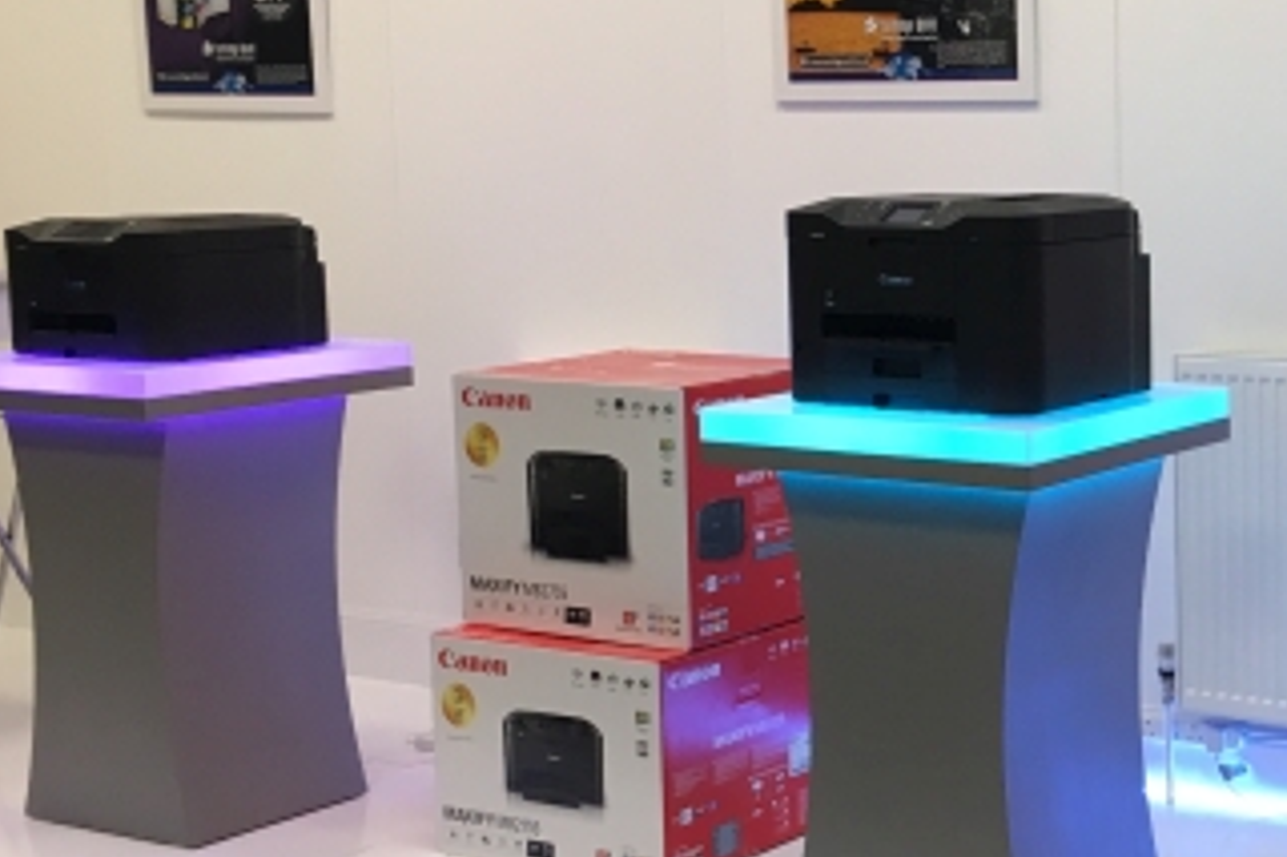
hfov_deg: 28.9
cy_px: 360
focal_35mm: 66
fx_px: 2358
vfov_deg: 20.6
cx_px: 1235
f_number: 2.2
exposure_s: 1/33
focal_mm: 4.15
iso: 40
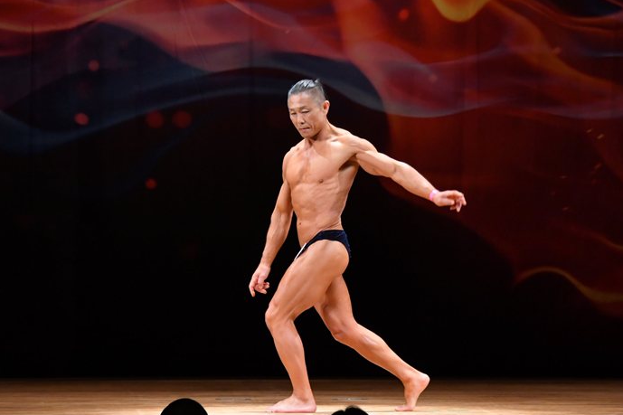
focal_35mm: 244
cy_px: 217
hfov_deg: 8.4
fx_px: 4221
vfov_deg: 5.6
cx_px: 305
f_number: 5.6
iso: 4000
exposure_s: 1/400
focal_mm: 145
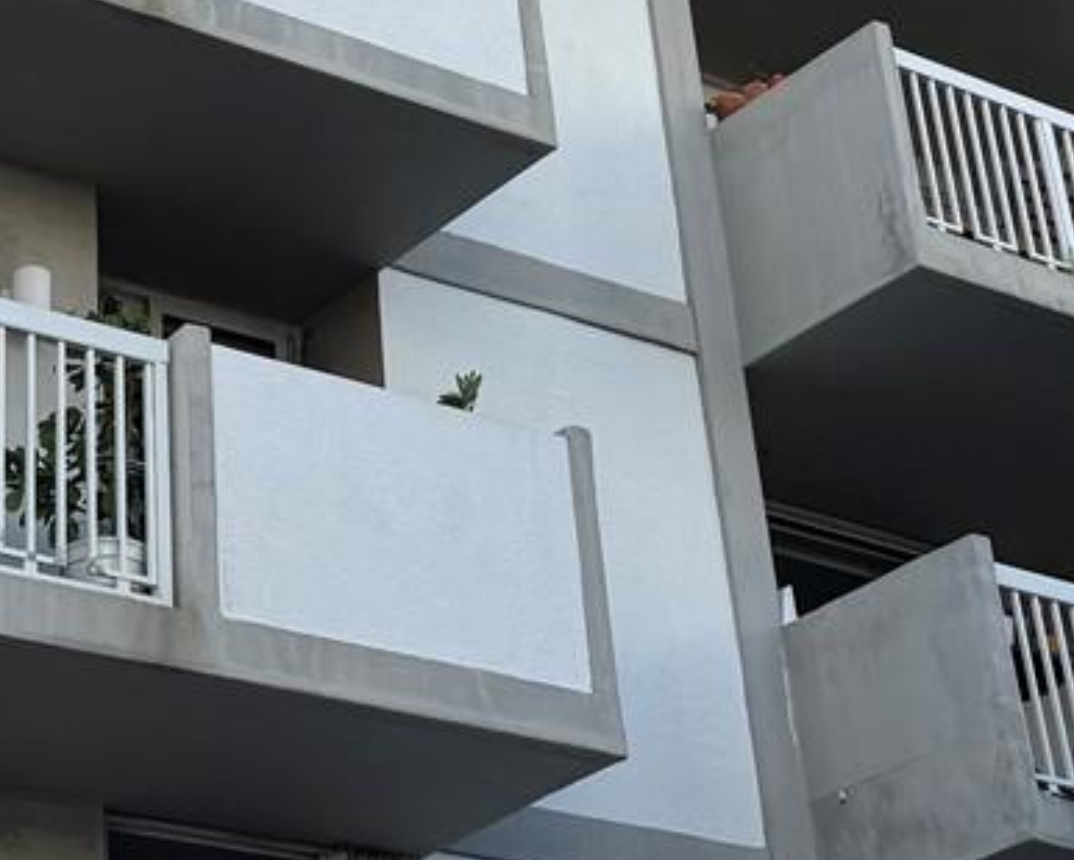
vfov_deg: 15.5
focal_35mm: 97
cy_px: -39
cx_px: 392
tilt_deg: +33.4
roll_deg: +4.8
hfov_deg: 19.7
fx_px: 3084
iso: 80
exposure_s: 1/2110
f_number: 1.78
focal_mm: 6.76
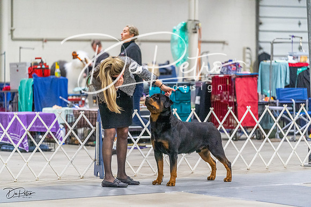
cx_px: 156
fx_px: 1365
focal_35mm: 158
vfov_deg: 8.7
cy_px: 104
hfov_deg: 13.0
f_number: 3.2
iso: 6400
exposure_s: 1/320
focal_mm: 158
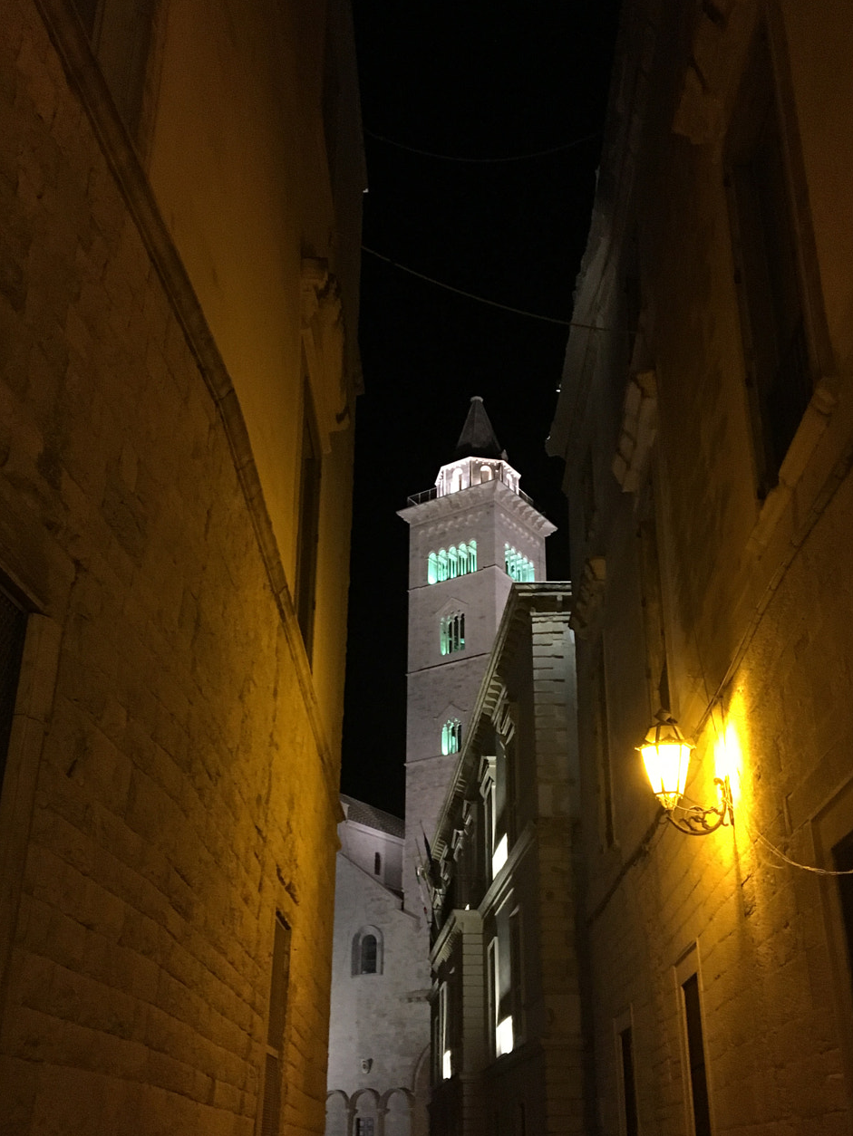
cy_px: 640
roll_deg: +1.4
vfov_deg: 50.0
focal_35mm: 37
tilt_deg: +22.8
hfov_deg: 38.7
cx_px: 451
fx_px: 1215
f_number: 2.2
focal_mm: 4.15
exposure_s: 1/20
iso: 200
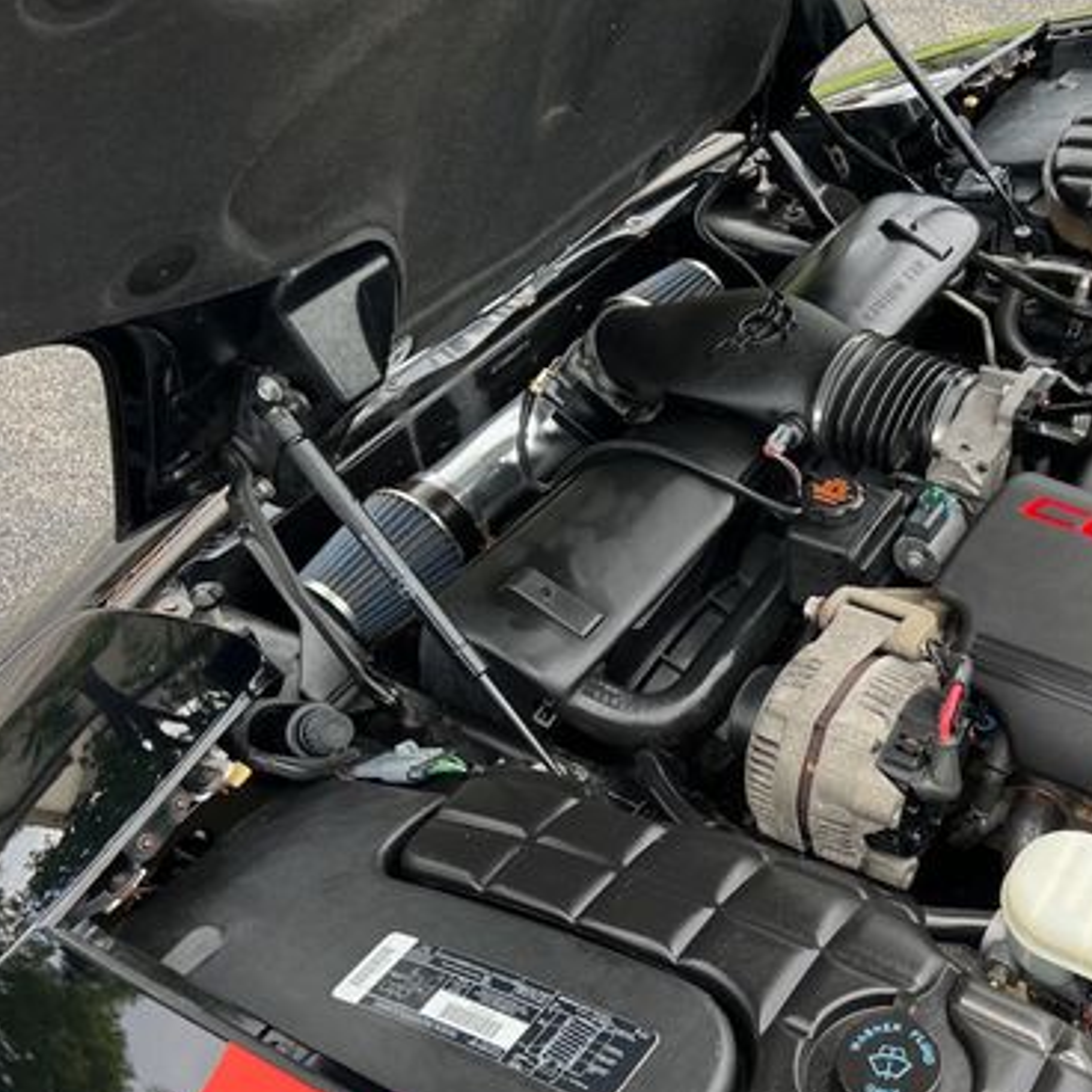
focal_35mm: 40
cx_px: 941
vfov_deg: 41.8
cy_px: 614
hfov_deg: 39.4
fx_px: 1428
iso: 50
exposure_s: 1/473
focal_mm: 5.7
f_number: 1.5
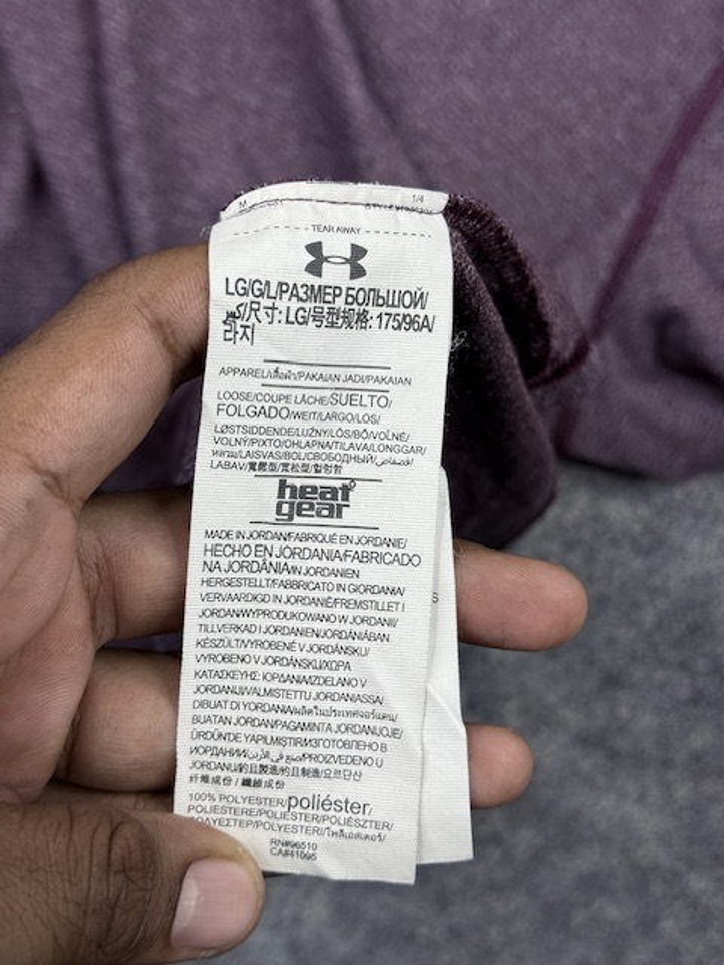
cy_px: 482
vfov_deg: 39.7
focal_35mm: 48
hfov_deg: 30.3
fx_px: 1339
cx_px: 362
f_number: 1.78
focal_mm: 6.76
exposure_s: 1/255
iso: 64
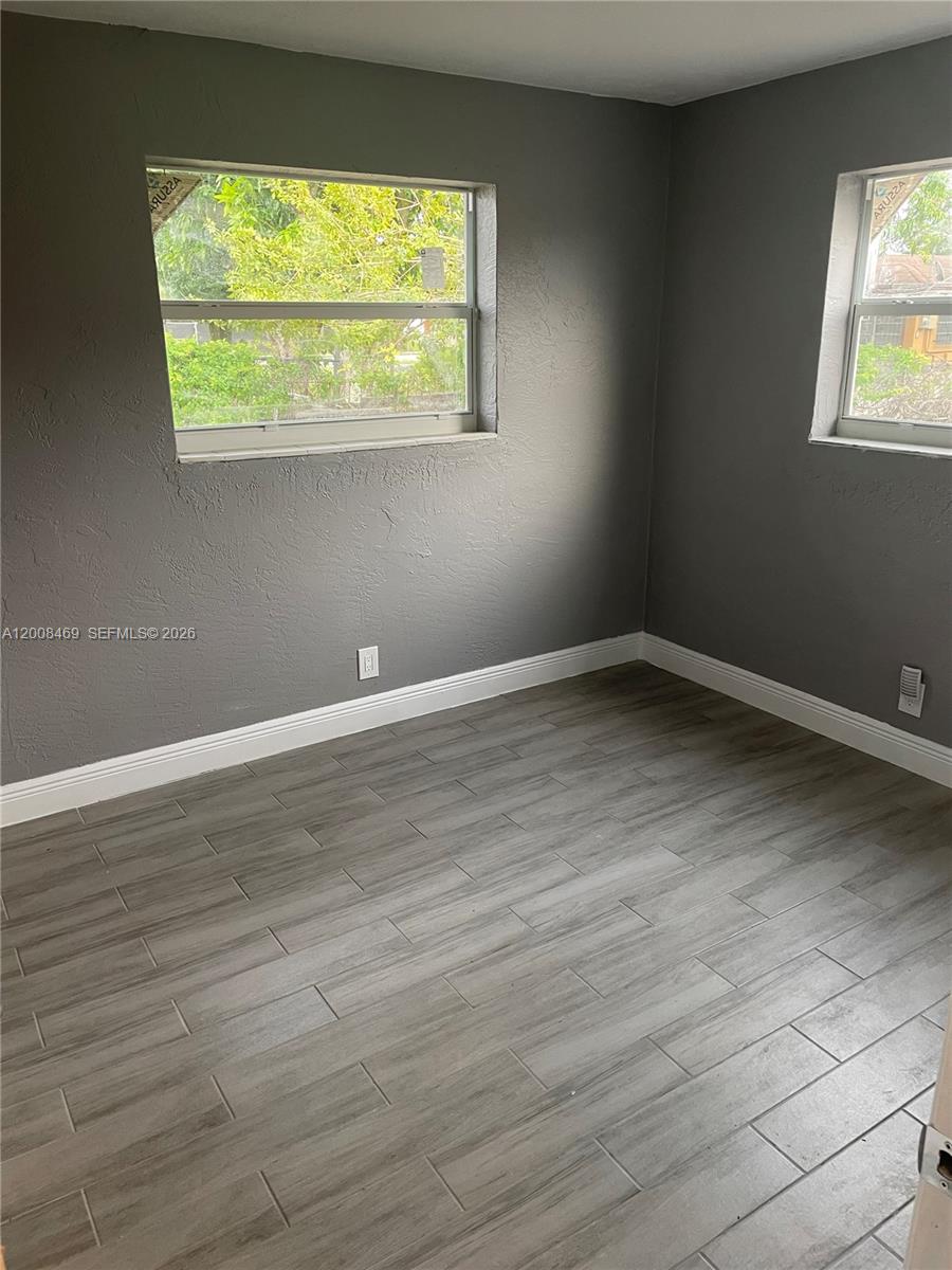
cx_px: 476
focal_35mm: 26
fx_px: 953
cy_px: 635
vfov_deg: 67.3
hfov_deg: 53.1
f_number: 1.6
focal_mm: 4.2
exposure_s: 1/60
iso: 125
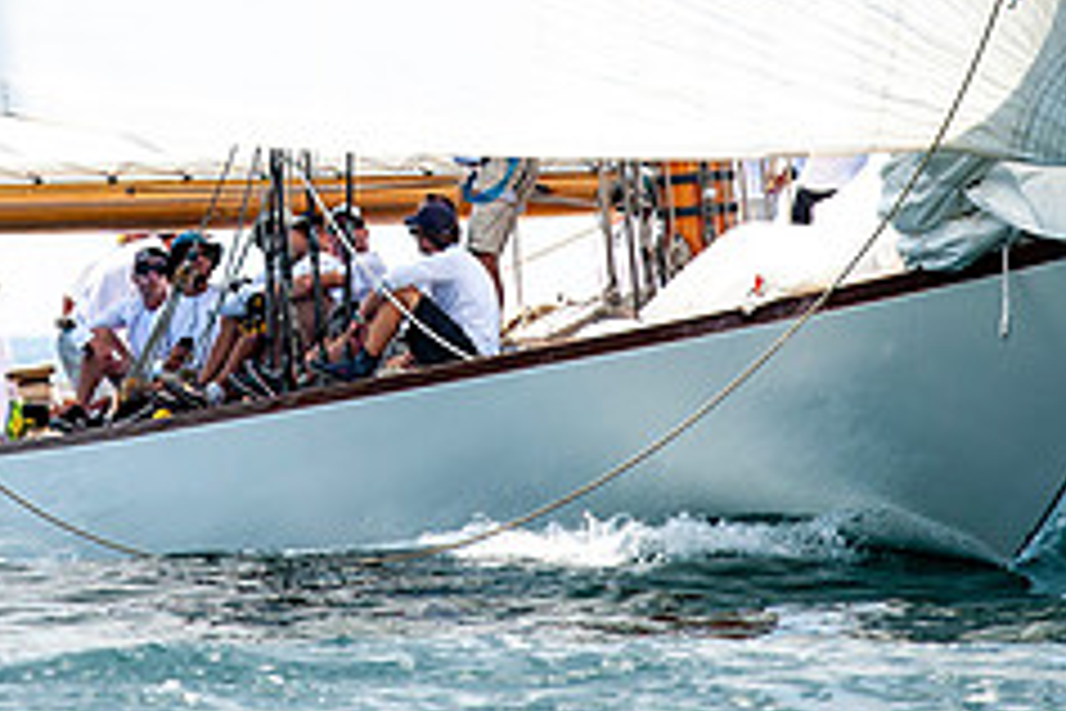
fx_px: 23243
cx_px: 301
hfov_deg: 2.6
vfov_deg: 1.8
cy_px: -70
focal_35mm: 785
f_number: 5
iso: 250
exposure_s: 1/1600
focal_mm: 300
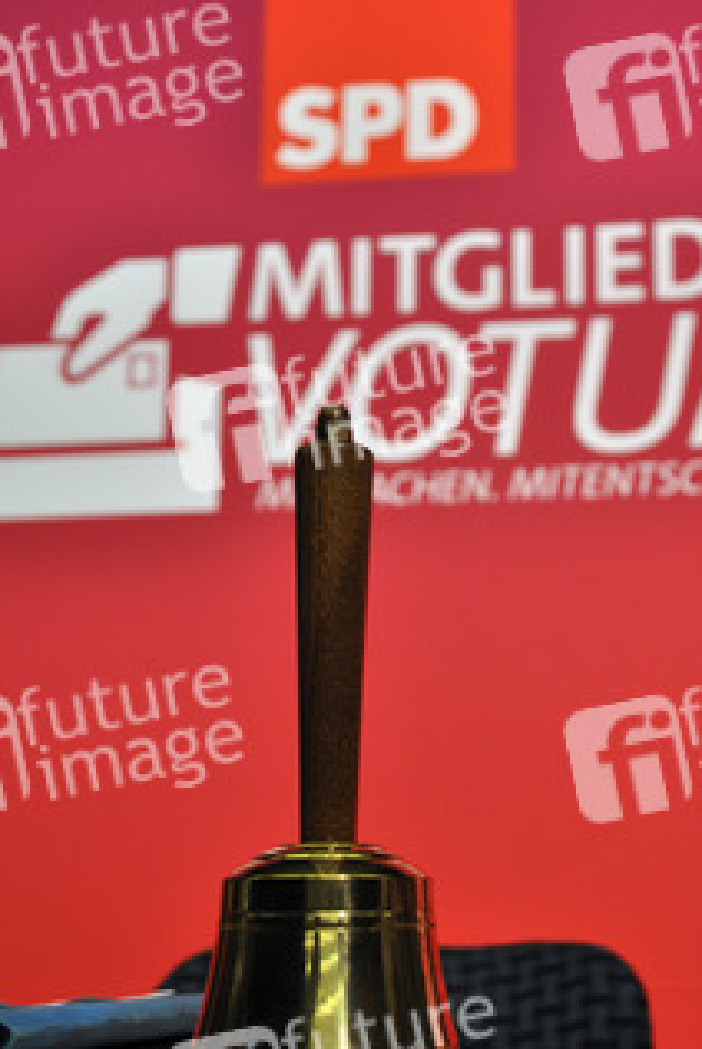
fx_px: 1711
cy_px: 579
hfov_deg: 23.1
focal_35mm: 59
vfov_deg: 34.1
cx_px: 435
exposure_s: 1/60
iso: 500
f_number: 4
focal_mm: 31
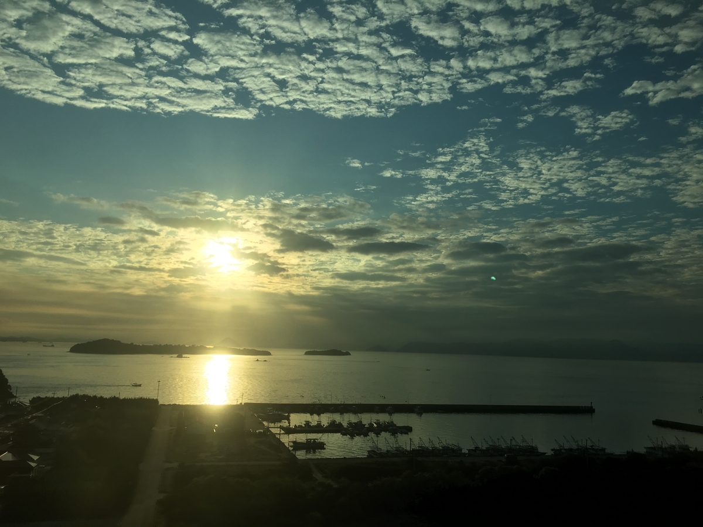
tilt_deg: +10.0
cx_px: 352
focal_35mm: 29
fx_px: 589
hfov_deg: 61.7
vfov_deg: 48.2
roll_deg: -3.7
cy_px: 264
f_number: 2.2
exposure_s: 1/3344
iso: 25
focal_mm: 4.15
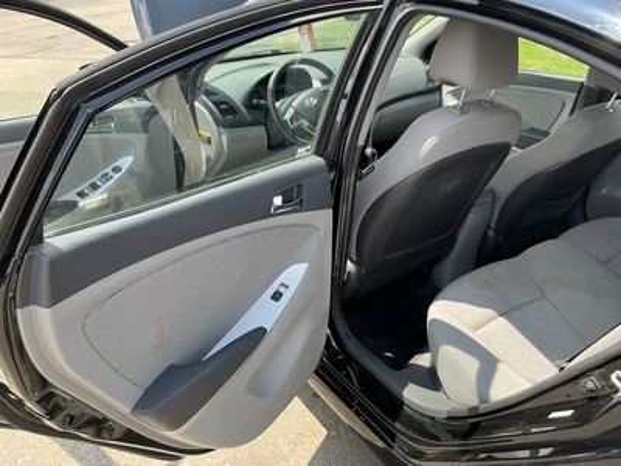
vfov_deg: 49.7
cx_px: 310
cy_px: 233
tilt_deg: -27.4
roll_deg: -0.9
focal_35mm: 28
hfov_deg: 63.4
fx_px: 502
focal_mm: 3
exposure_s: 1/281
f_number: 1.8
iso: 25
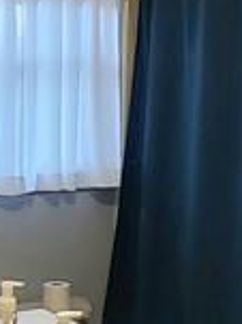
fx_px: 821
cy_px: 208
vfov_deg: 22.2
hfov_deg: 15.7
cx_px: -99
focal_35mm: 88
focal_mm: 2.2
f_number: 2.2
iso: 320
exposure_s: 1/59.2
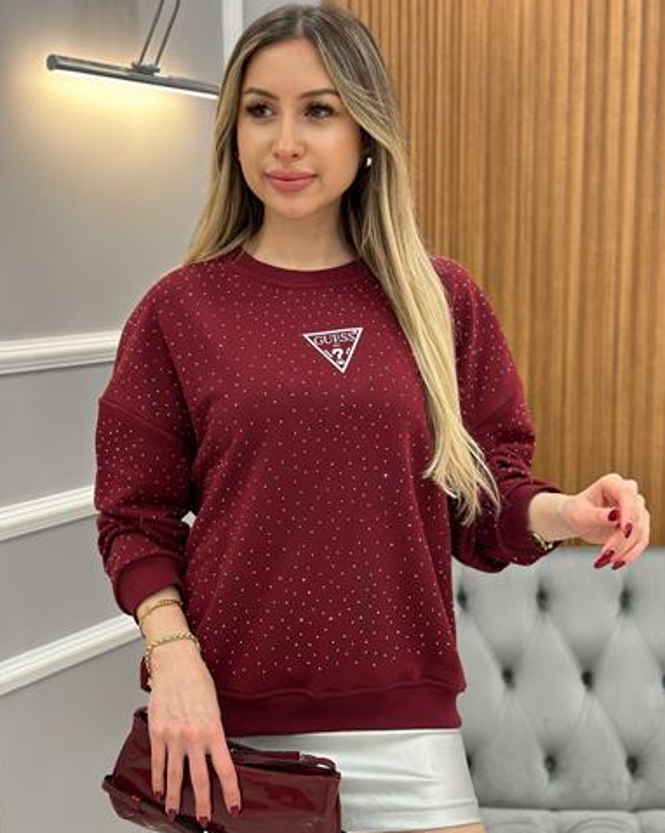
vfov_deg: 36.7
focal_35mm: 51
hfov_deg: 29.7
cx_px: 332
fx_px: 1255
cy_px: 439
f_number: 1.78
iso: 160
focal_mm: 6.86
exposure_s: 1/100
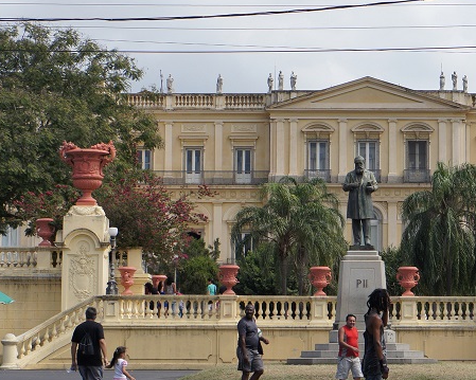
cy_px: 136
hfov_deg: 13.7
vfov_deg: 10.9
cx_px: 310
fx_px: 1986
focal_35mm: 141
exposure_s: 1/640
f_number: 6.3
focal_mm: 50
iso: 200
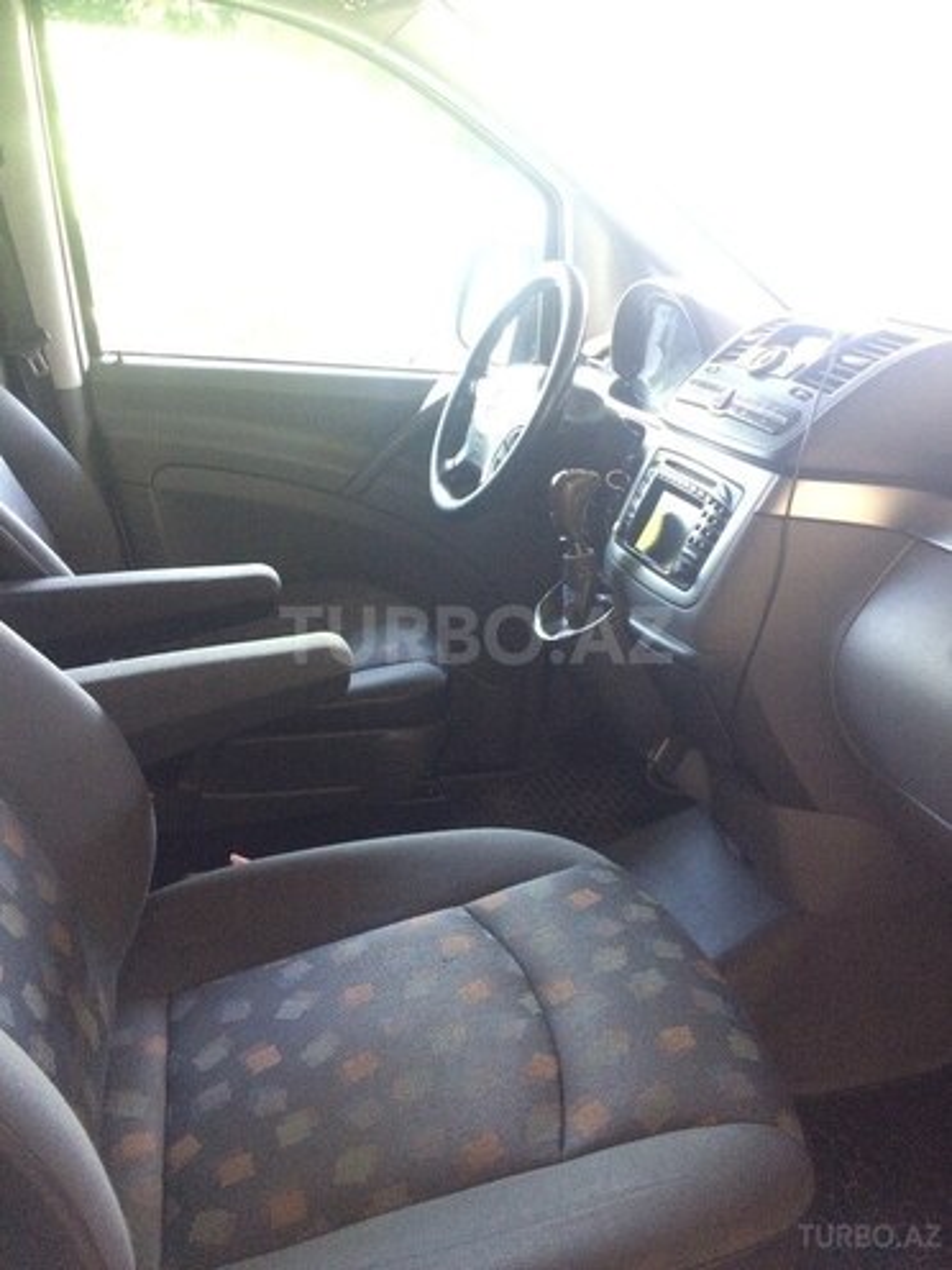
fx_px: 1063
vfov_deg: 61.7
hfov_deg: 48.2
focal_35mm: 29
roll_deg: -0.1
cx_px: 476
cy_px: 635
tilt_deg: -24.5
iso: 320
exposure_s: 1/25
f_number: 2.2
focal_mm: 4.15
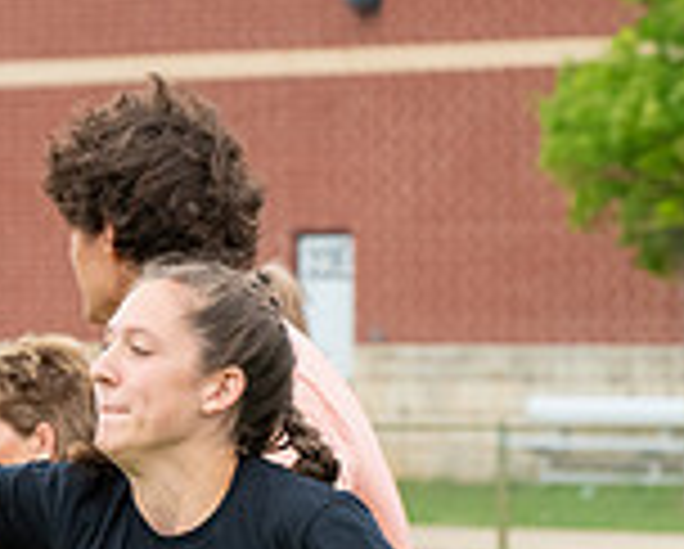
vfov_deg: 2.9
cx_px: 297
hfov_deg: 3.6
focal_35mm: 537
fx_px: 10885
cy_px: 814
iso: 1250
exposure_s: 1/1000
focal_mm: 100
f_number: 5.6
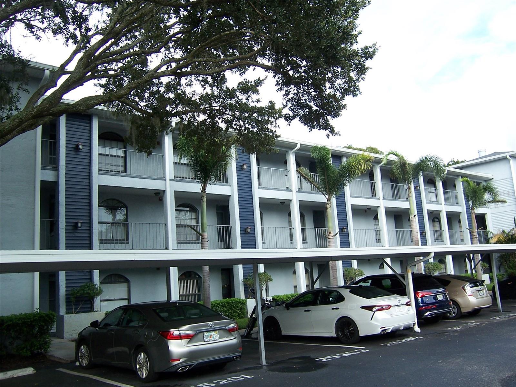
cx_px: 258
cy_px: 194
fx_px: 492
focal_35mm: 33
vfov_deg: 42.9
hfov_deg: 55.4
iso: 80
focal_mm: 5.5
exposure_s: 1/250
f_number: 3.4
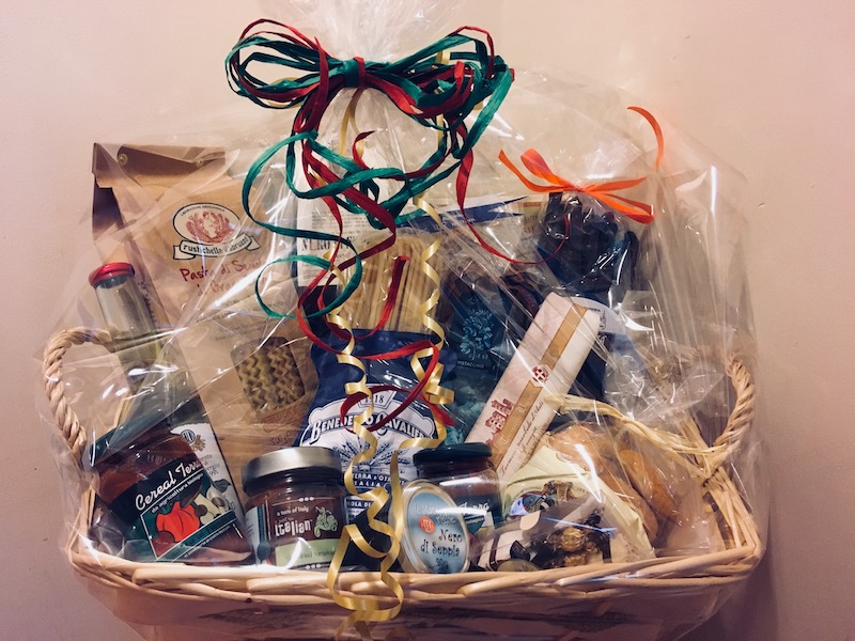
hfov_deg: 61.7
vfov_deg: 48.2
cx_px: 428
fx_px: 716
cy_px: 320
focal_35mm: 29
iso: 200
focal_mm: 4.15
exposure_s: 1/17
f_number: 2.2
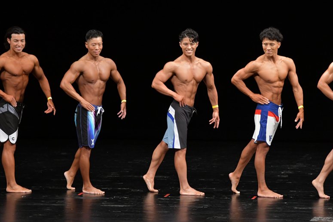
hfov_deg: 8.1
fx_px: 2358
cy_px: 111
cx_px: 166
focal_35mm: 255
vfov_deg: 5.4
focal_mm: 170
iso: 3200
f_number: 5.6
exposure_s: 1/400
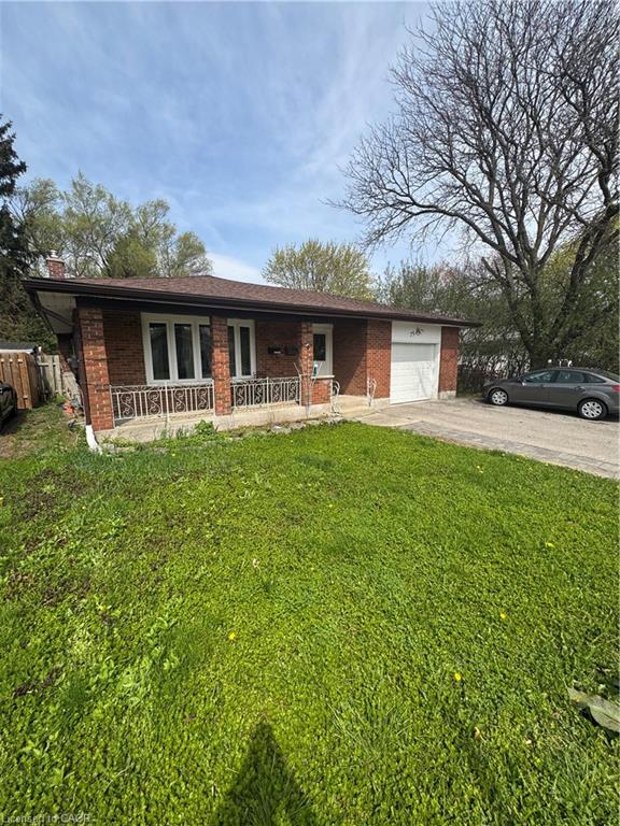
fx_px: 334
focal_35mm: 14
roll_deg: +1.1
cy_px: 413
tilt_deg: -7.4
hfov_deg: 85.7
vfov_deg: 102.1
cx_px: 310
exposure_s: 1/1637
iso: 50
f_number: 2.2
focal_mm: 2.22
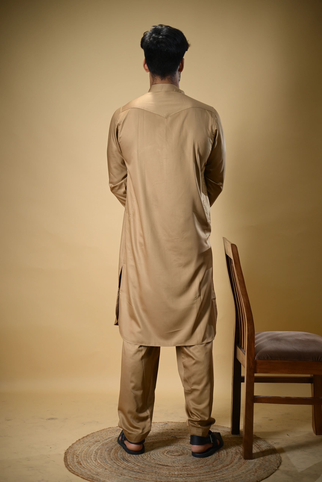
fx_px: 832
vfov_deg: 32.4
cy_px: 241
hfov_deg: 21.9
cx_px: 161
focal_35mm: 62
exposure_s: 1/125
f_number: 2.8
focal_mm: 62
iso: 160
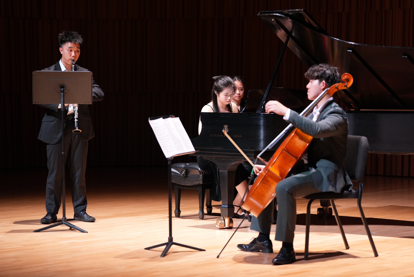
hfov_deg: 19.1
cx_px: 207
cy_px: 138
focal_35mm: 107
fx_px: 1232
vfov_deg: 12.8
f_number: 2.8
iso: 2000
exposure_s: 1/250
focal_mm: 107
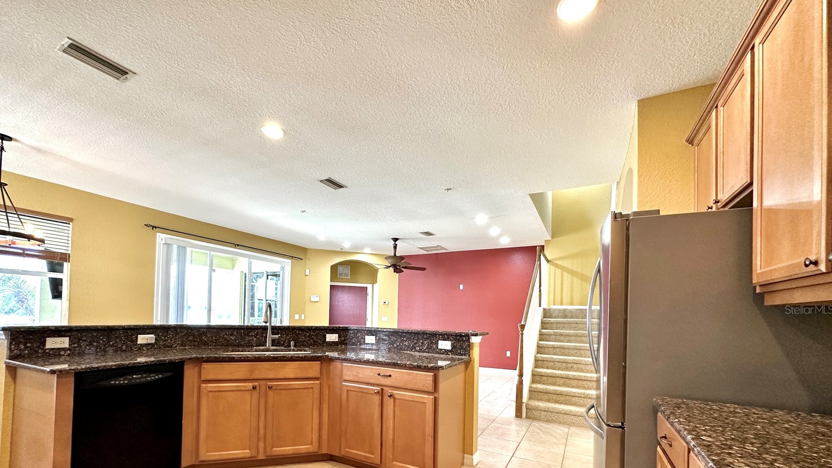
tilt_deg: +0.5
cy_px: 309
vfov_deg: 65.4
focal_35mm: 16
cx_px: 400
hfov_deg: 99.3
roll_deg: -1.4
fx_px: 353
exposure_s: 1/60
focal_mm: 2.22
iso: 200
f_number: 2.2
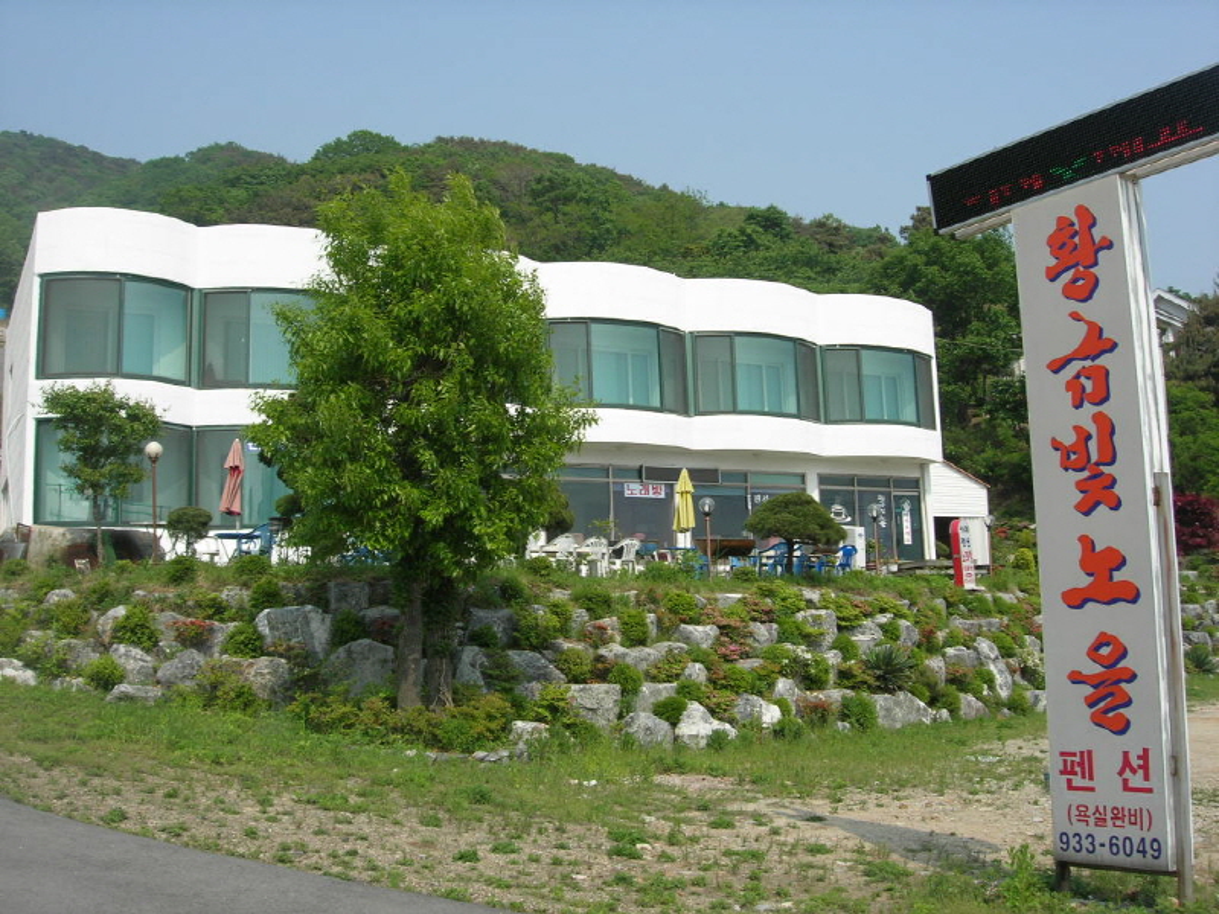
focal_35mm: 38
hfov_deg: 49.0
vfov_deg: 37.7
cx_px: 610
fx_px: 1338
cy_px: 457
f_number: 4.8
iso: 64
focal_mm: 7.8
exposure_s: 1/597
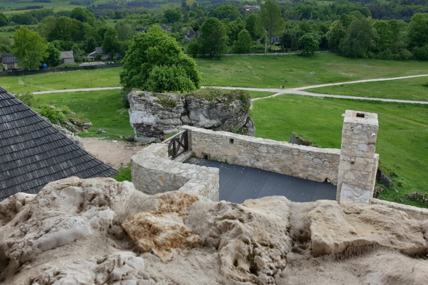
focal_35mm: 30
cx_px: 198
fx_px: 357
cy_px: 114
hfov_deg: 61.9
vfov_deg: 43.4
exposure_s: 1/1359
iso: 50
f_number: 2.4
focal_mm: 4.3
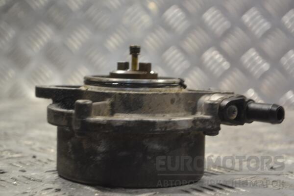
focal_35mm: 72
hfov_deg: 28.1
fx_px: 588
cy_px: 98
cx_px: 147
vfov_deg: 18.9
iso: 500
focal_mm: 48
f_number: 5.3
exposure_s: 1/60
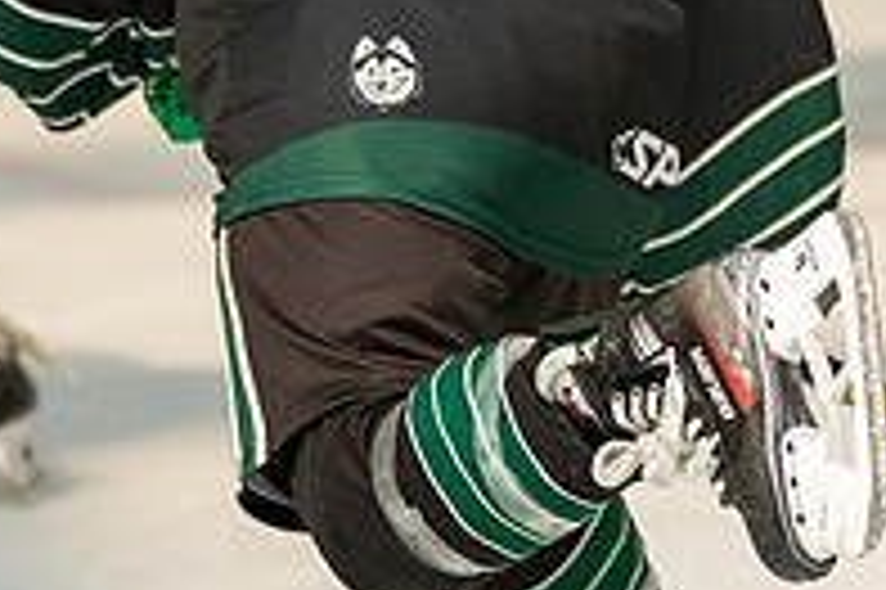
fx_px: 22647
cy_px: -46
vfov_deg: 1.5
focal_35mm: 921
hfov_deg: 2.2
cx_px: 907
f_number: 3.5
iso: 1600
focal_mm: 197
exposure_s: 1/3200
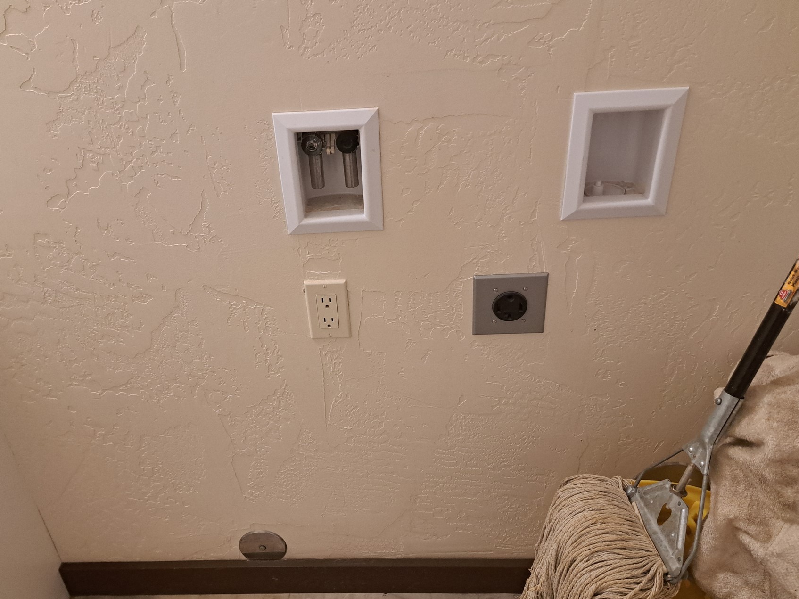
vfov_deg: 48.2
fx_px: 669
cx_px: 355
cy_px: 325
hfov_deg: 61.5
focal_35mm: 29
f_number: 1.8
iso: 500
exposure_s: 1/60
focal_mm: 5.23
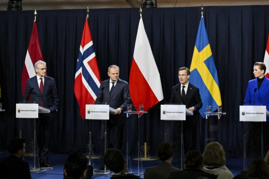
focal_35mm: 88
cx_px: 209
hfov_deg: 22.9
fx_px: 657
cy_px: 79
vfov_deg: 15.5
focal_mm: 45
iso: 2000
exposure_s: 1/500
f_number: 4
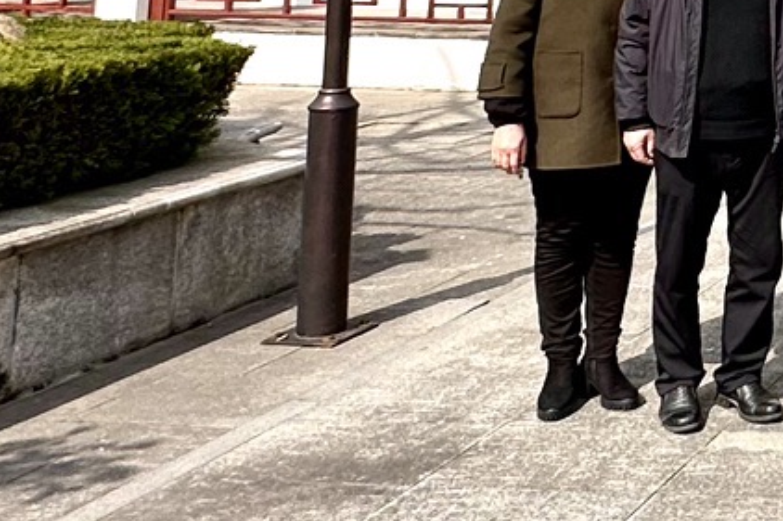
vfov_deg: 17.8
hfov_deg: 22.1
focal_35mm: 69
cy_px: -239
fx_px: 1500
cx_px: 1286
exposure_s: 1/1208
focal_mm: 2.22
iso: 50
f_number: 2.2
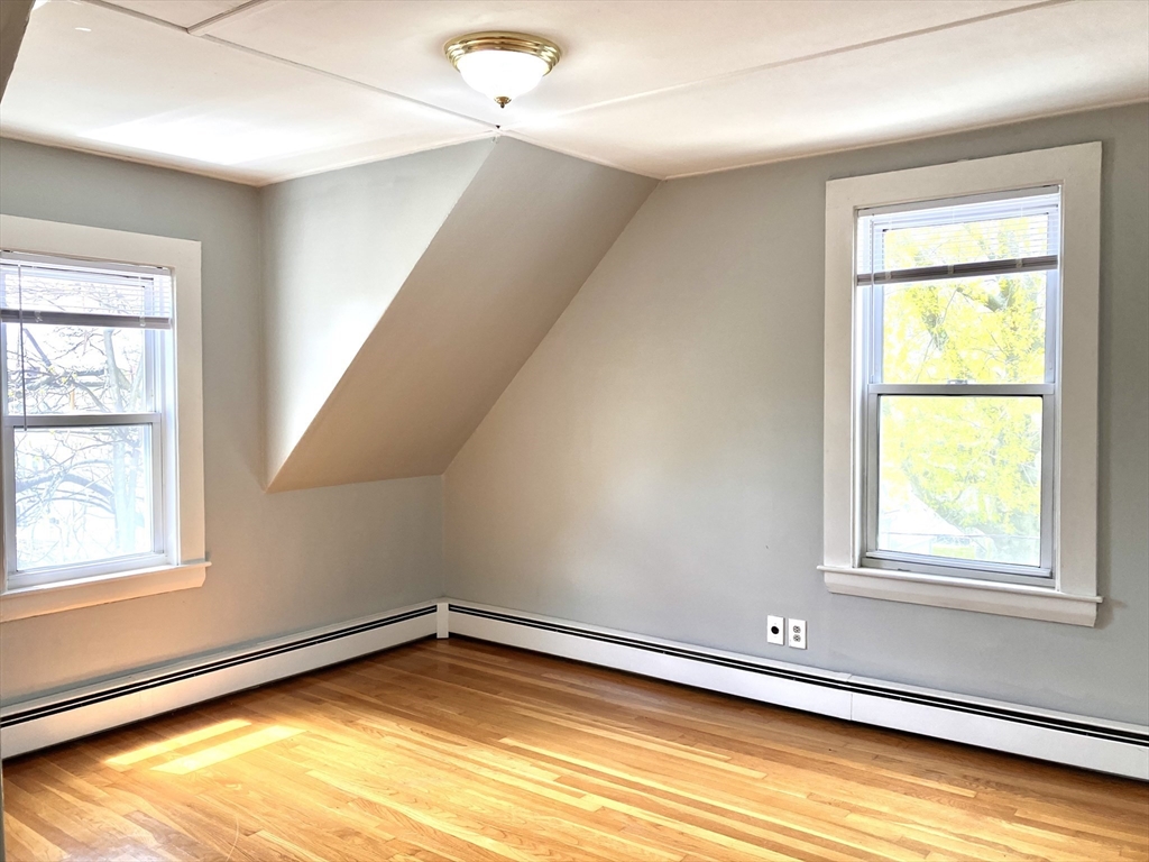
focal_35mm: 28
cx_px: 574
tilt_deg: +0.0
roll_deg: +0.4
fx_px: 929
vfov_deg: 49.7
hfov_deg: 63.4
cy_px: 431
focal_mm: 3.99
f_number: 1.8
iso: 50
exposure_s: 1/120
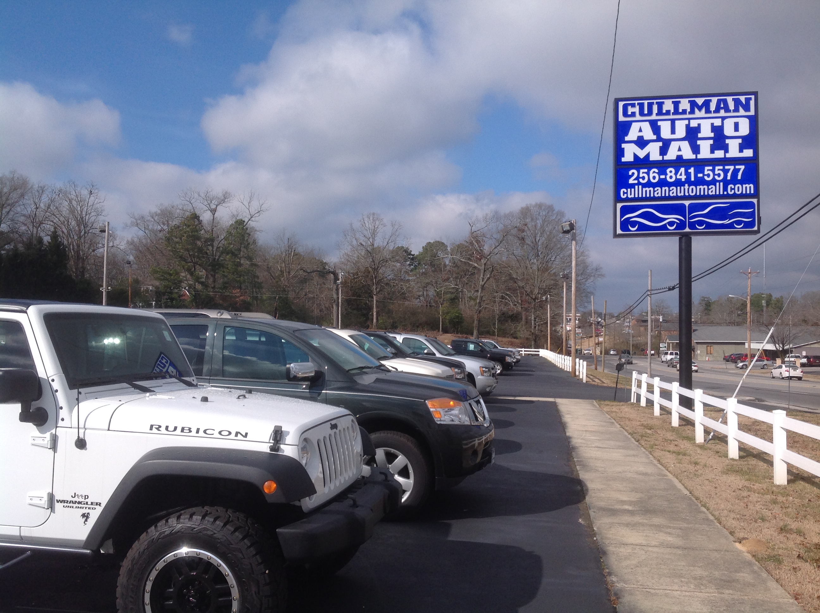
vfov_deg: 40.6
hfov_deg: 52.7
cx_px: 410
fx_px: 828
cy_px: 306
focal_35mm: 35
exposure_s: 1/2747
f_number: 2.4
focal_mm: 4.28
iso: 64
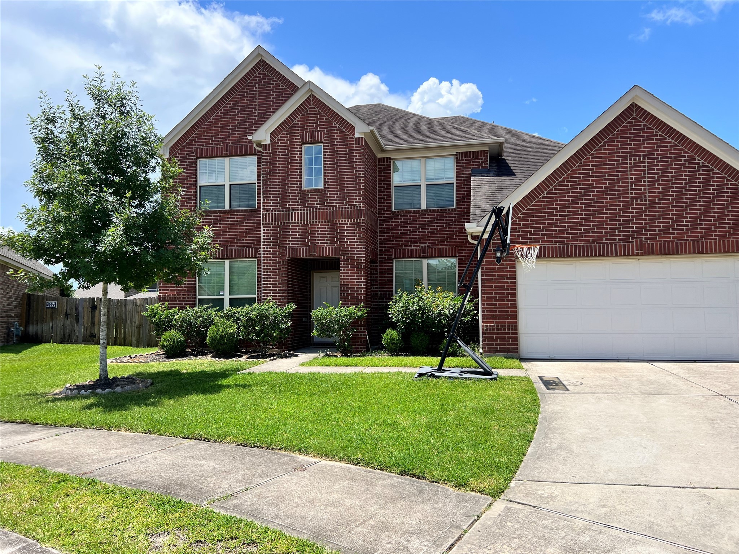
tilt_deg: +4.2
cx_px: 370
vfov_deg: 53.1
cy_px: 277
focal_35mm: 26
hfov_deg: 67.3
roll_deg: +0.7
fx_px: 555
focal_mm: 5.7
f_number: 1.5
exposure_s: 1/3356
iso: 50
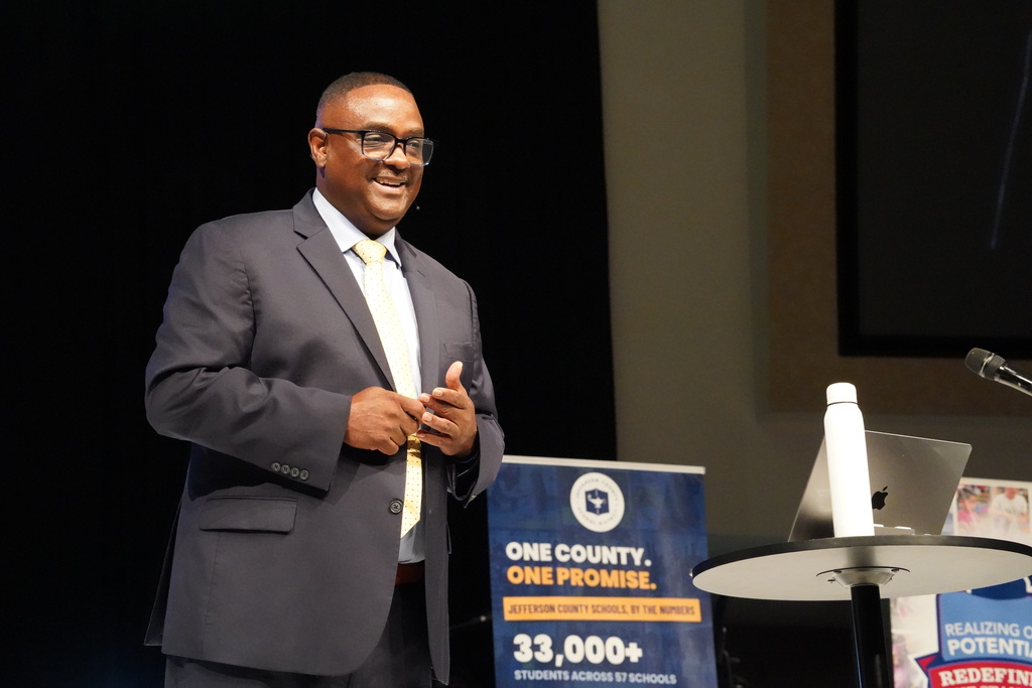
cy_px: 344
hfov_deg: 18.8
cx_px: 516
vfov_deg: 12.6
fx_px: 3125
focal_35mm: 109
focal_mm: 109
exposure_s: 1/320
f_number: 10
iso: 20000
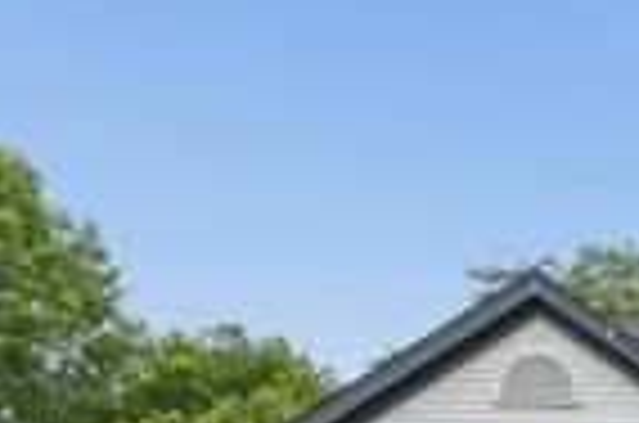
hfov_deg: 29.0
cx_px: 868
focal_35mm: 53
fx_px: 939
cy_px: 439
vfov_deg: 24.1
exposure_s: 1/100
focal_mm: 10
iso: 50
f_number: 7.1
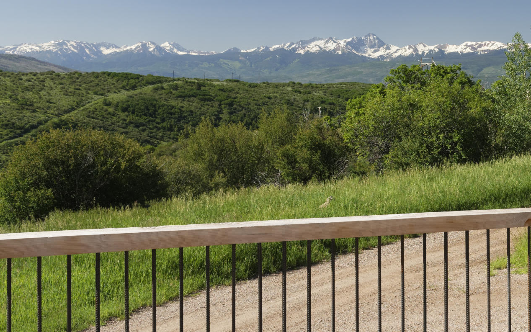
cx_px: 582
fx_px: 1187
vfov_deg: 15.8
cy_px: 64
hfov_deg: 23.7
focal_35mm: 82
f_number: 10
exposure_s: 1/50
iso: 100
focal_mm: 34
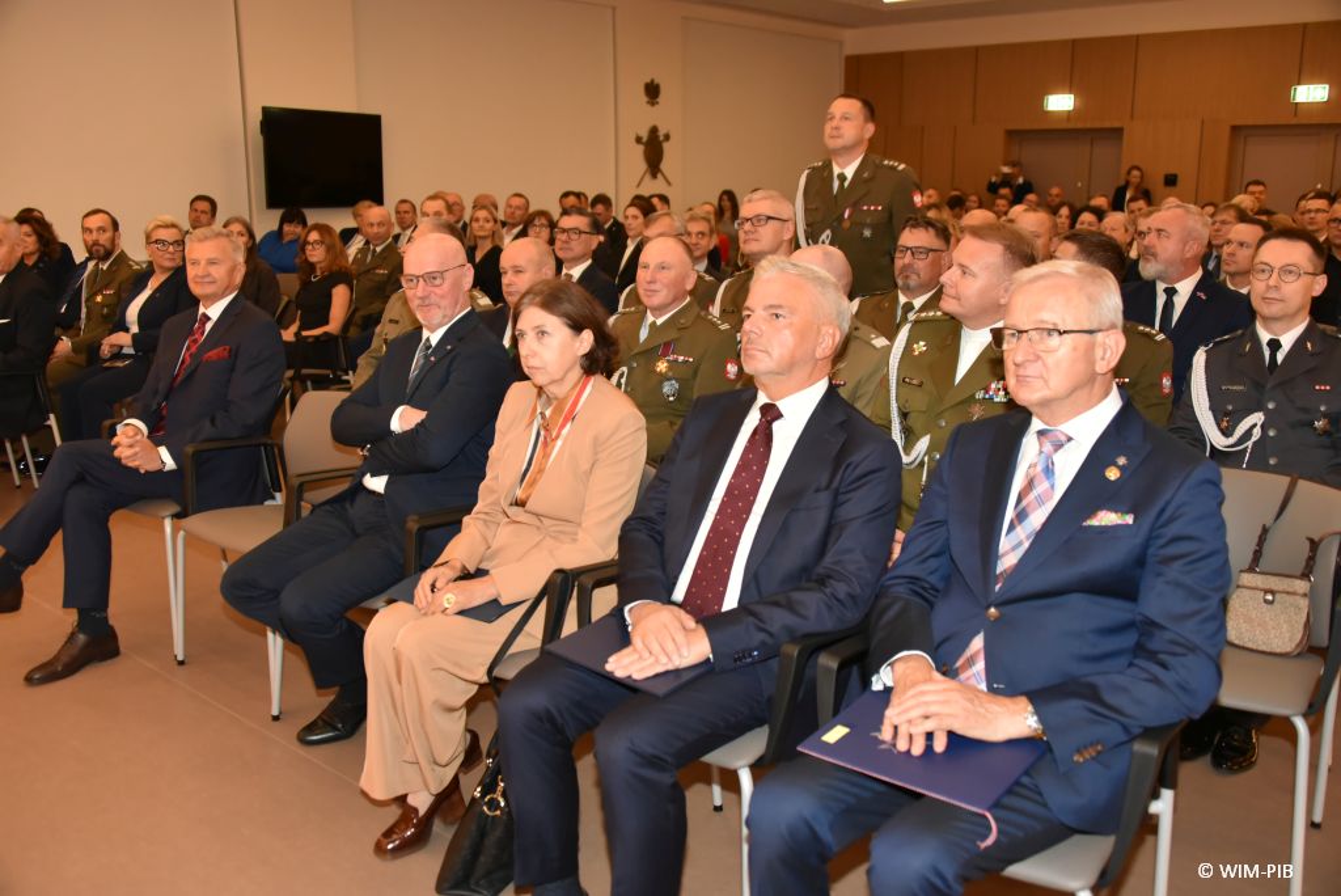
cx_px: 670
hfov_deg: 58.7
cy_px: 448
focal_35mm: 32
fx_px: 1193
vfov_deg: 41.2
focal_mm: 32
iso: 3200
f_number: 3.8
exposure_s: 1/60
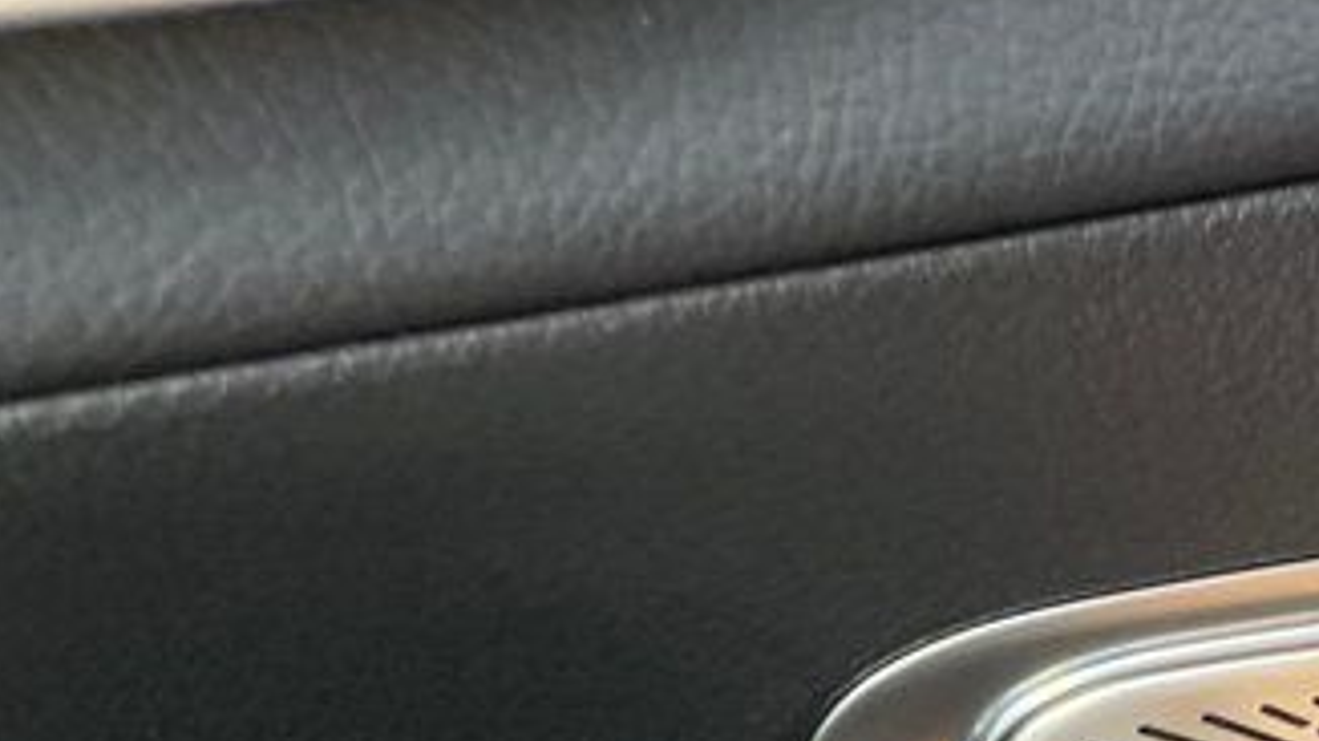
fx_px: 3111
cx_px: 1521
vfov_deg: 12.4
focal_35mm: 89
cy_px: 1320
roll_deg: -1.0
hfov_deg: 22.3
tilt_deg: -23.6
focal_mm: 4.2
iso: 200
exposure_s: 1/60
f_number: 1.6
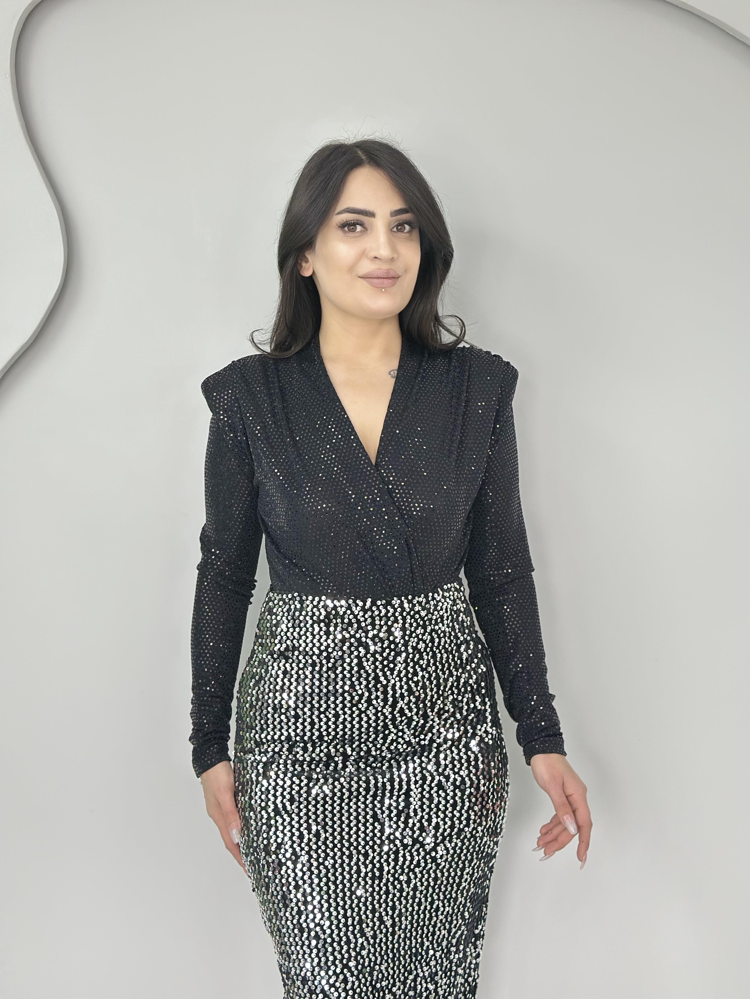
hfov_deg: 30.3
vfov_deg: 39.7
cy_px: 500
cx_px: 375
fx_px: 1387
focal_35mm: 48
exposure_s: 1/100
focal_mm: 6.86
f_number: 1.78
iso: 160
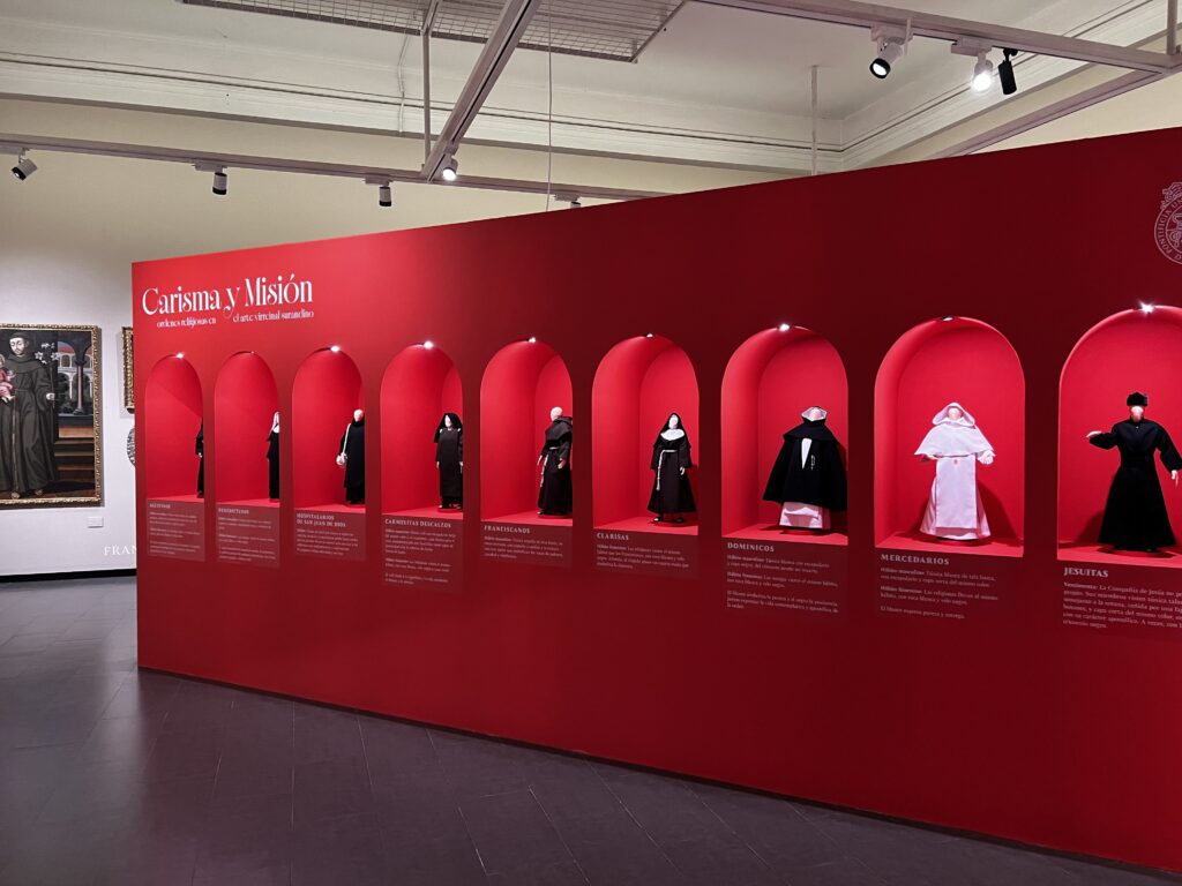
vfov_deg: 53.1
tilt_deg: -1.6
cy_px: 443
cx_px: 591
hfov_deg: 67.3
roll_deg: +0.4
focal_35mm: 26
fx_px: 888
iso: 400
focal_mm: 5.7
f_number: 1.5
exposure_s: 1/49
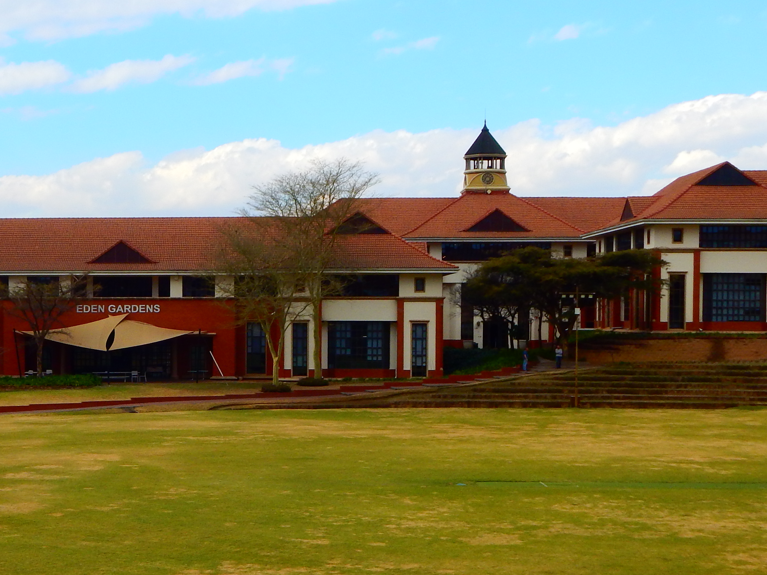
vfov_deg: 21.9
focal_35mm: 67
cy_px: 366
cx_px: 121
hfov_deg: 28.2
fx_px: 1485
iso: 125
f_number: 3.3
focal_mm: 6.1
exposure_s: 1/800
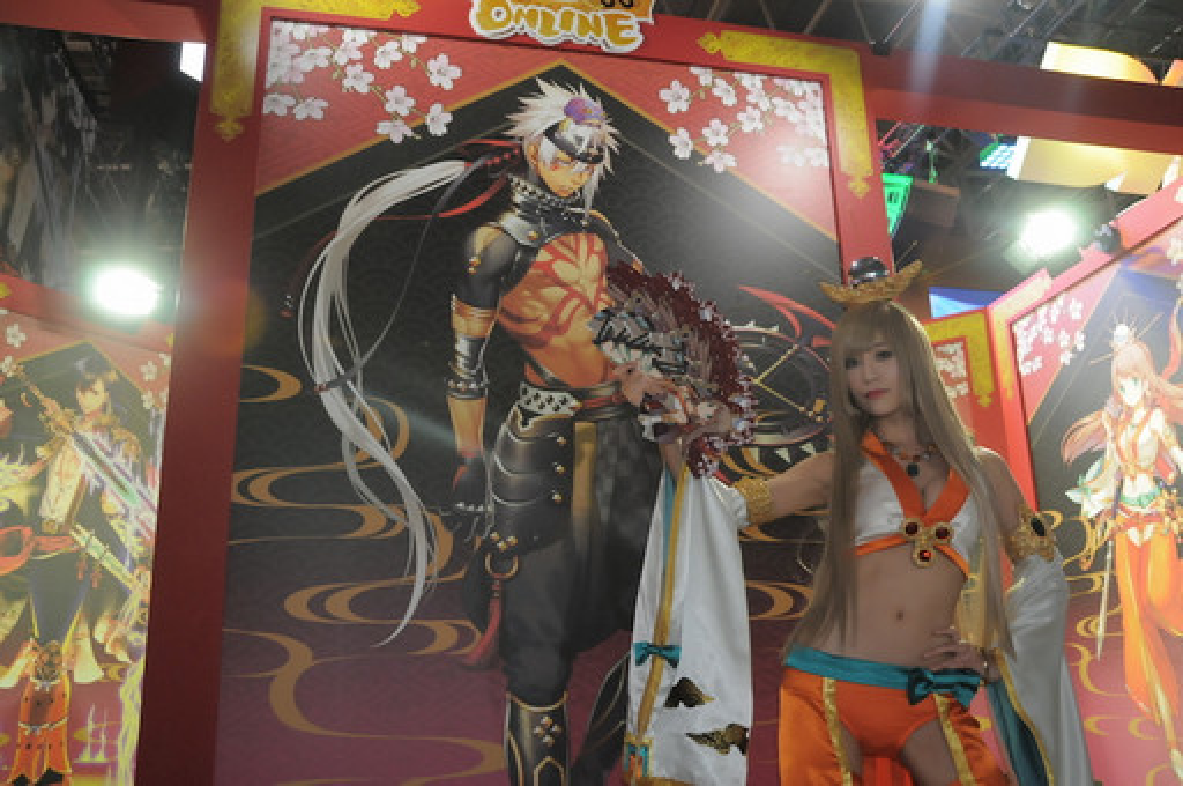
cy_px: 393
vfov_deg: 43.5
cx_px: 592
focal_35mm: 30
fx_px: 985
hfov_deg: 62.0
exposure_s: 1/60
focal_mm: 20
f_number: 4
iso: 1600
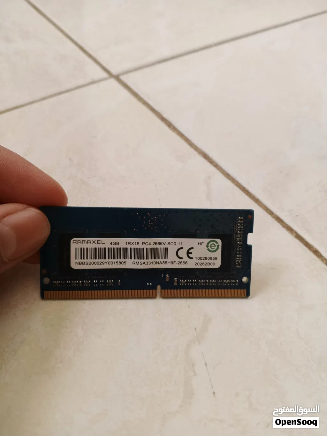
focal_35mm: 23
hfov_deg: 58.9
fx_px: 290
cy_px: 218
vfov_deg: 73.9
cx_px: 164
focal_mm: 4.09
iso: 592
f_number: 1.6
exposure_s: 1/33.3
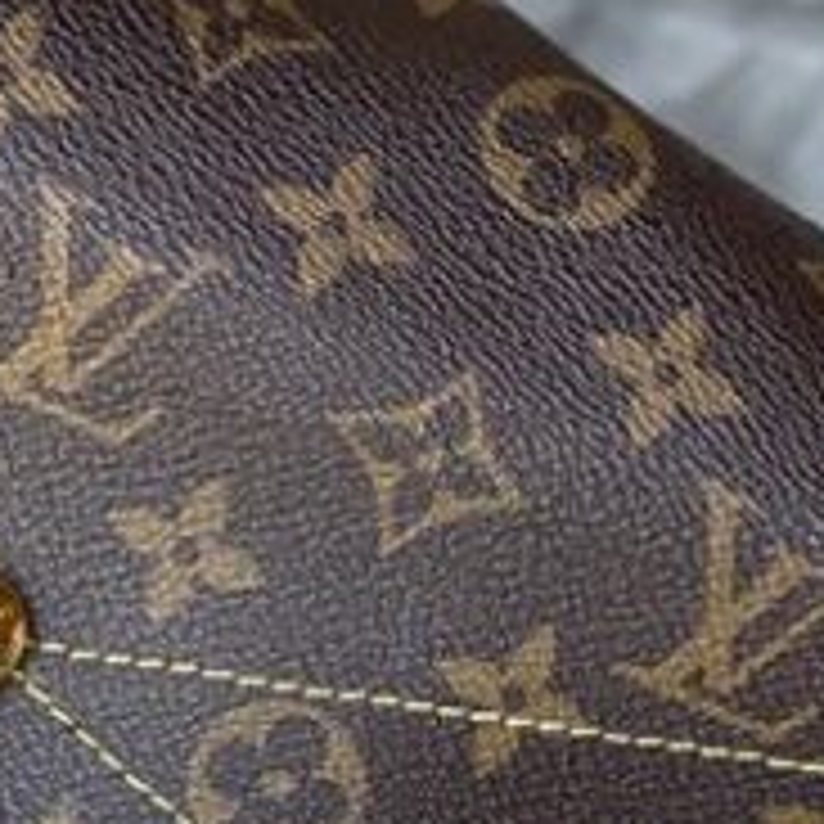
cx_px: -63
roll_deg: -27.6
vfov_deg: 6.1
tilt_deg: -19.8
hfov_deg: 6.0
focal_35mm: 289
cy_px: 250
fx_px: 7783
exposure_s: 1/121
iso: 50
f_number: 2.2
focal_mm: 7.5
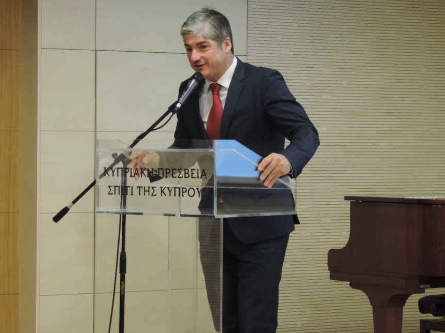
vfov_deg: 10.4
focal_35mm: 143
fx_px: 1838
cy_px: 160
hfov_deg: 13.8
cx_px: 243
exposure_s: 1/25
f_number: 4.2
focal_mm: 21.4
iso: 640
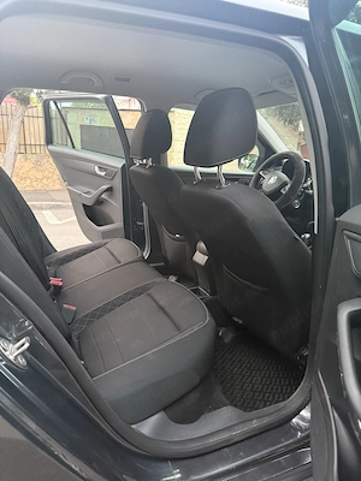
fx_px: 334
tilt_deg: -12.2
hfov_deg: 56.8
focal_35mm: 24
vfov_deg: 71.6
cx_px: 180
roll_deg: -1.5
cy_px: 240
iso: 800
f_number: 1.78
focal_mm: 6.76
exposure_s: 1/40
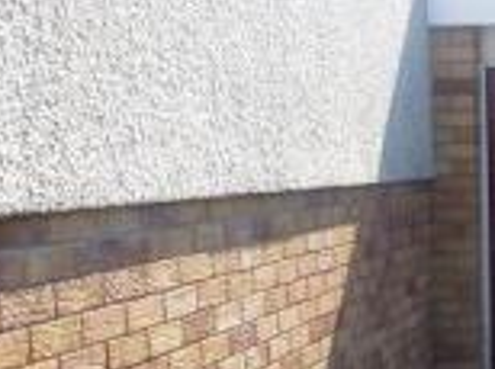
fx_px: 1299
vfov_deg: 15.7
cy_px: 412
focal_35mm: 91
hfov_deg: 20.3
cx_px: 577
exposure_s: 1/250
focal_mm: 4.3
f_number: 4
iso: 100
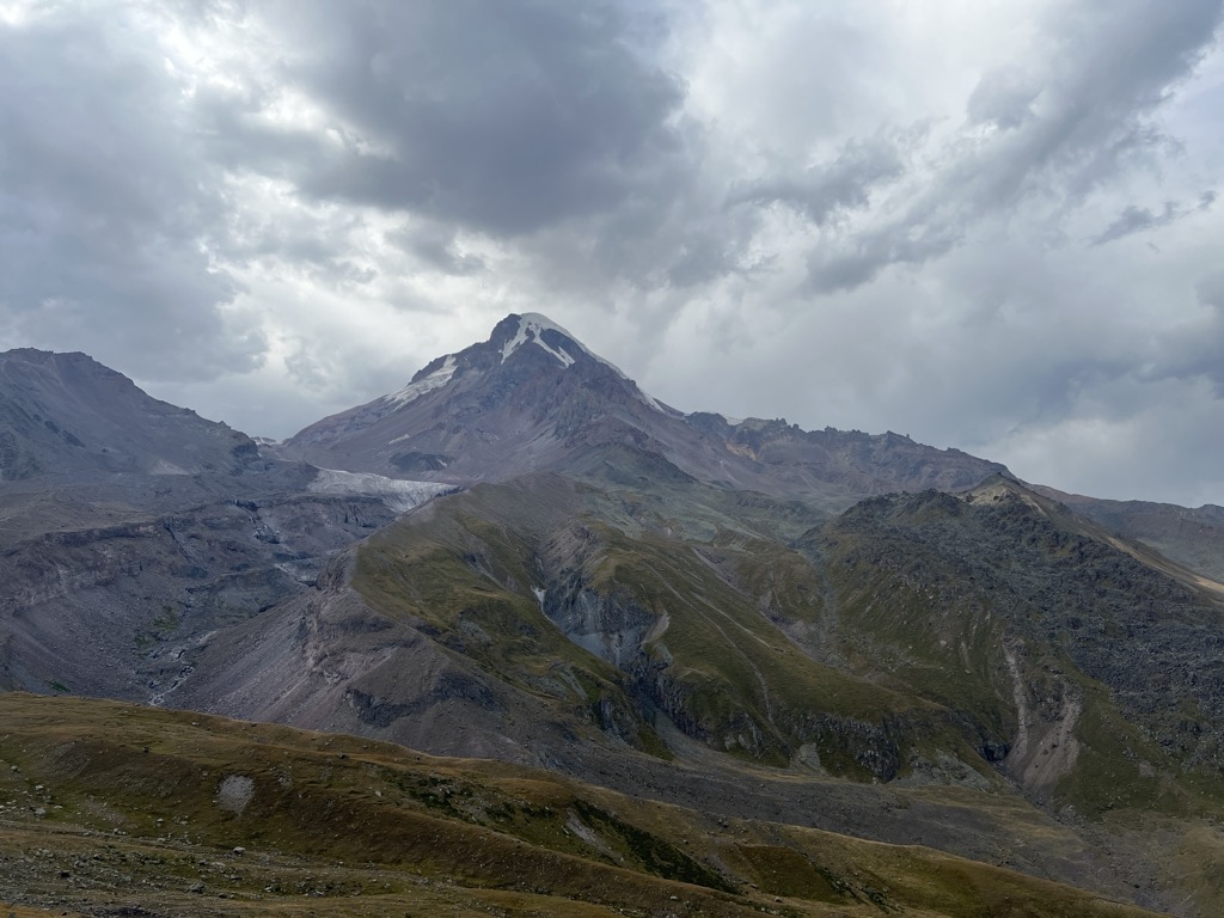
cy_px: 459
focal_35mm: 26
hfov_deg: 67.3
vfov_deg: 53.1
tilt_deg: +9.0
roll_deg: +0.6
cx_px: 612
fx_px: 919
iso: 50
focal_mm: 5.7
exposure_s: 1/4274
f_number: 1.5
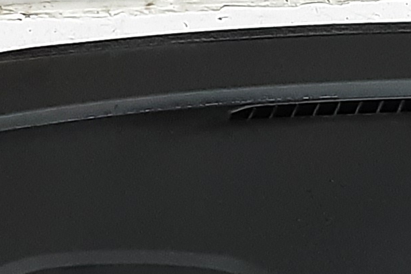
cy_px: 201
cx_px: 621
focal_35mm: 150
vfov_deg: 9.1
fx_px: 1712
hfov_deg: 12.9
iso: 160
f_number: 1.9
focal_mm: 2.91
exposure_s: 1/25
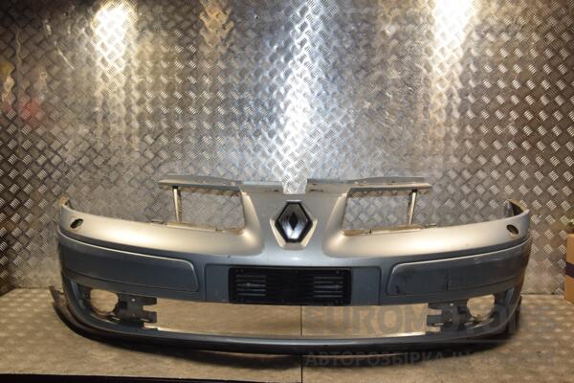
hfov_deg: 53.1
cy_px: 192
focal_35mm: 36
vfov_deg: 36.9
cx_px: 287
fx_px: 574
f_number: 9
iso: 800
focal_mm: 24
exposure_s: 1/200
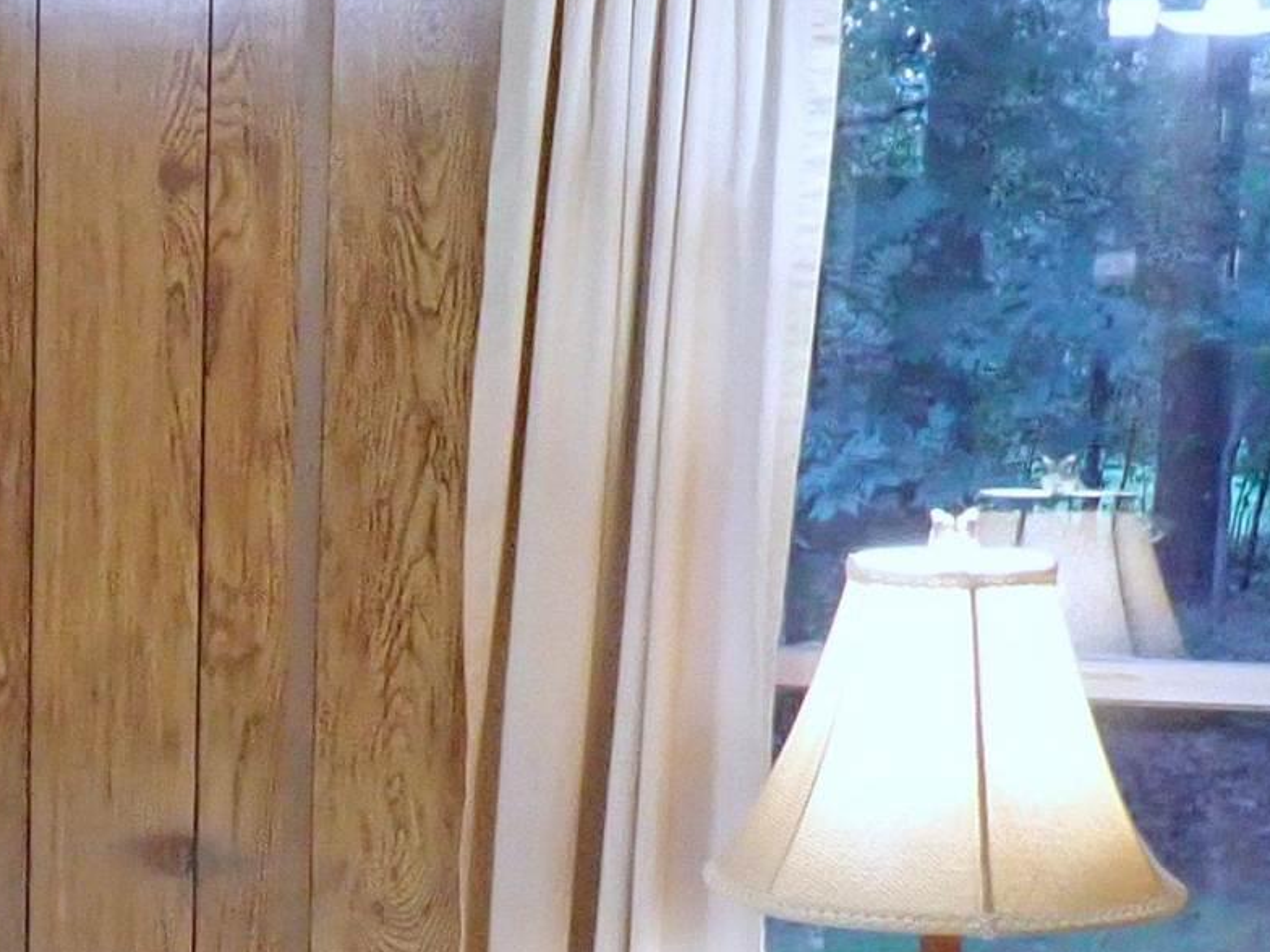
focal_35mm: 98
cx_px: -329
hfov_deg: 18.7
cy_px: 881
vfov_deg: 14.9
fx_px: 3595
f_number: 2
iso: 500
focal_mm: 4.5
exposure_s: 1/30
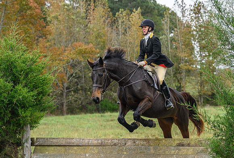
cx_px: 127
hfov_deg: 17.8
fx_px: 749
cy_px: 84
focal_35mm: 115
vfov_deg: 12.0
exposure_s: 1/800
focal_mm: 90
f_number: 3.5
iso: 1000
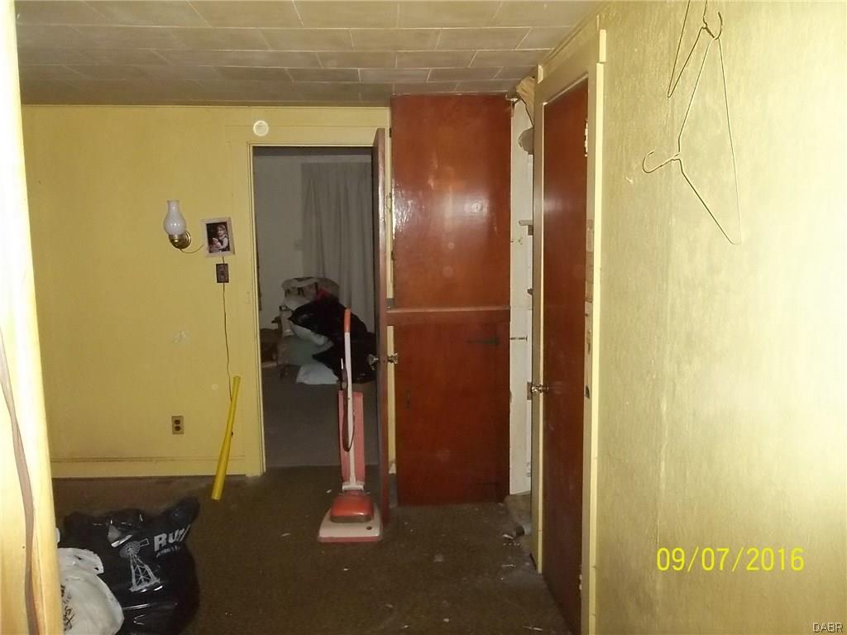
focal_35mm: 27
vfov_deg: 51.4
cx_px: 424
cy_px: 318
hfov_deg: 65.3
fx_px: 661
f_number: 3.5
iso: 400
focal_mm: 4.9
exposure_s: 1/30
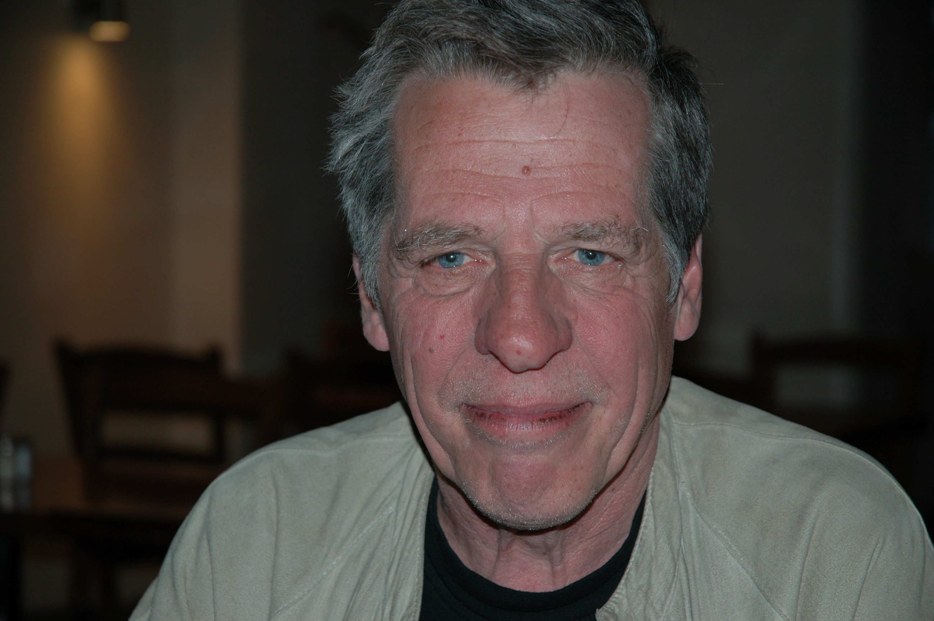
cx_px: 467
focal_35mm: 105
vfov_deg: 13.0
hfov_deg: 19.5
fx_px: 2722
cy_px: 310
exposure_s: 1/60
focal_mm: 70
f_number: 4.5
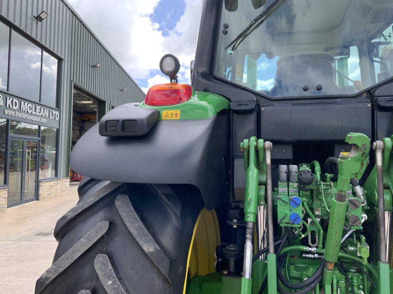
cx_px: 196
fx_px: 329
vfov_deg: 48.2
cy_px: 147
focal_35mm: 29
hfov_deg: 61.7
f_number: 1.8
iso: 16
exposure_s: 1/439
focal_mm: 3
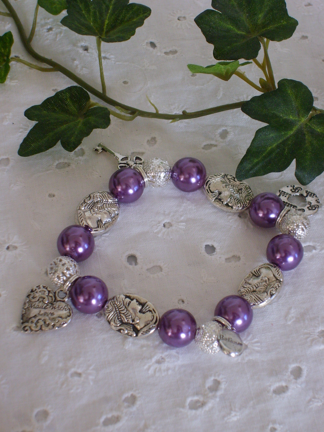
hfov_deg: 17.8
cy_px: 219
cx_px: 161
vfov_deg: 23.6
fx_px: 1036
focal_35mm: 83
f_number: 4.2
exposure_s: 1/20
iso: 139
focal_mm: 13.7
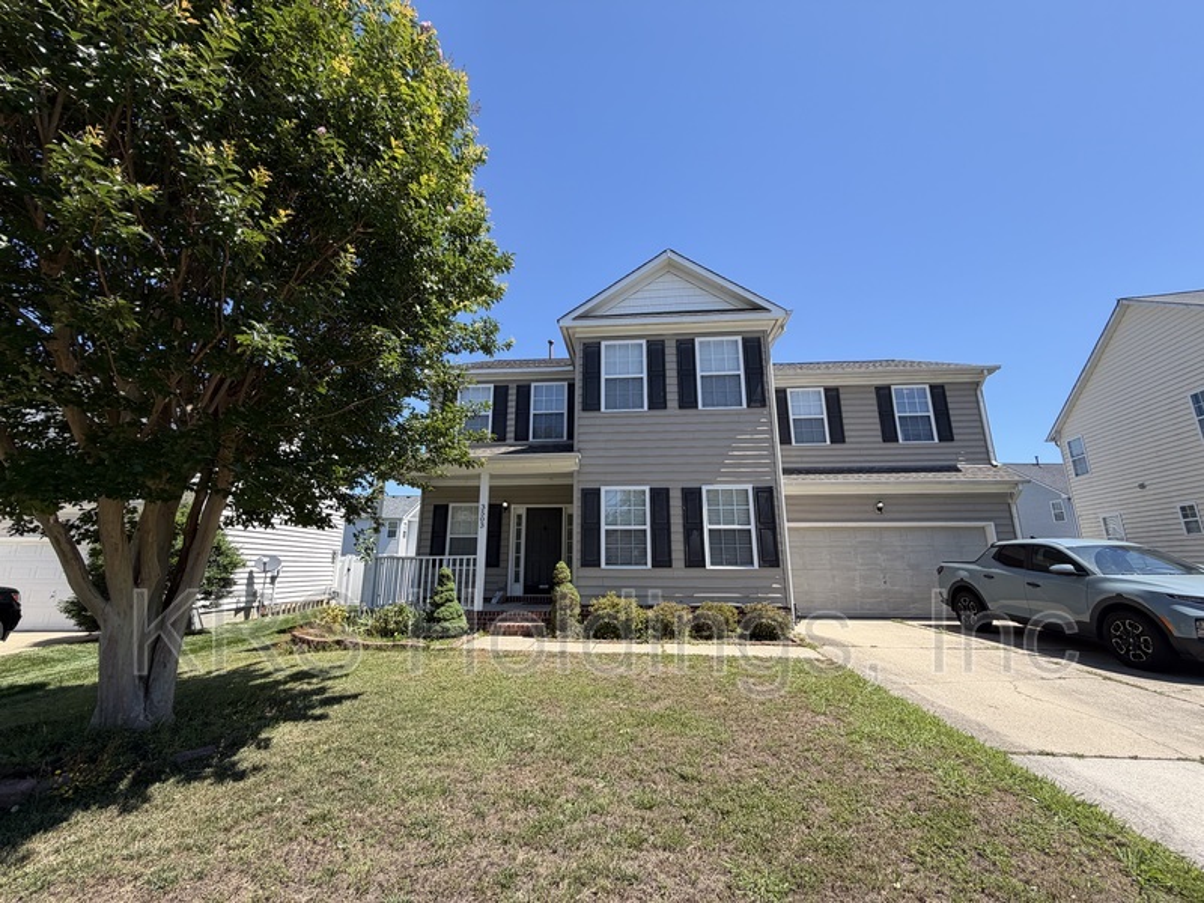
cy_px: 452
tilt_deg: +14.2
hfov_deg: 102.1
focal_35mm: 14
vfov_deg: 85.7
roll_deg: +0.3
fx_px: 487
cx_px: 602
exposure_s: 1/770
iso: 32
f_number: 2.2
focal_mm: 2.22
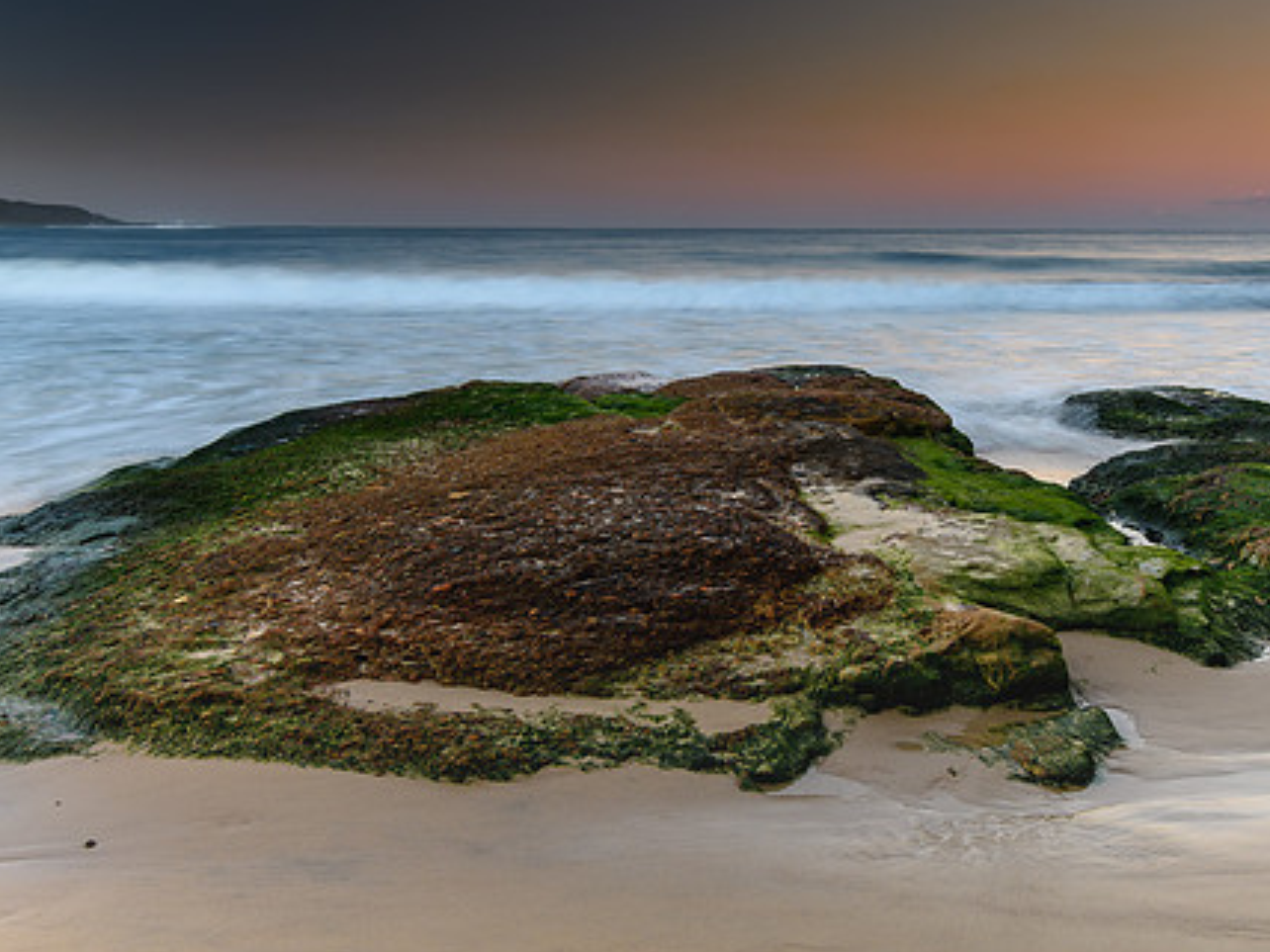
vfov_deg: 37.7
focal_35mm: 38
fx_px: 1394
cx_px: 938
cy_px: 429
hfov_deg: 47.3
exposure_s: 2
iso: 100
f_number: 8
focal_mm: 16
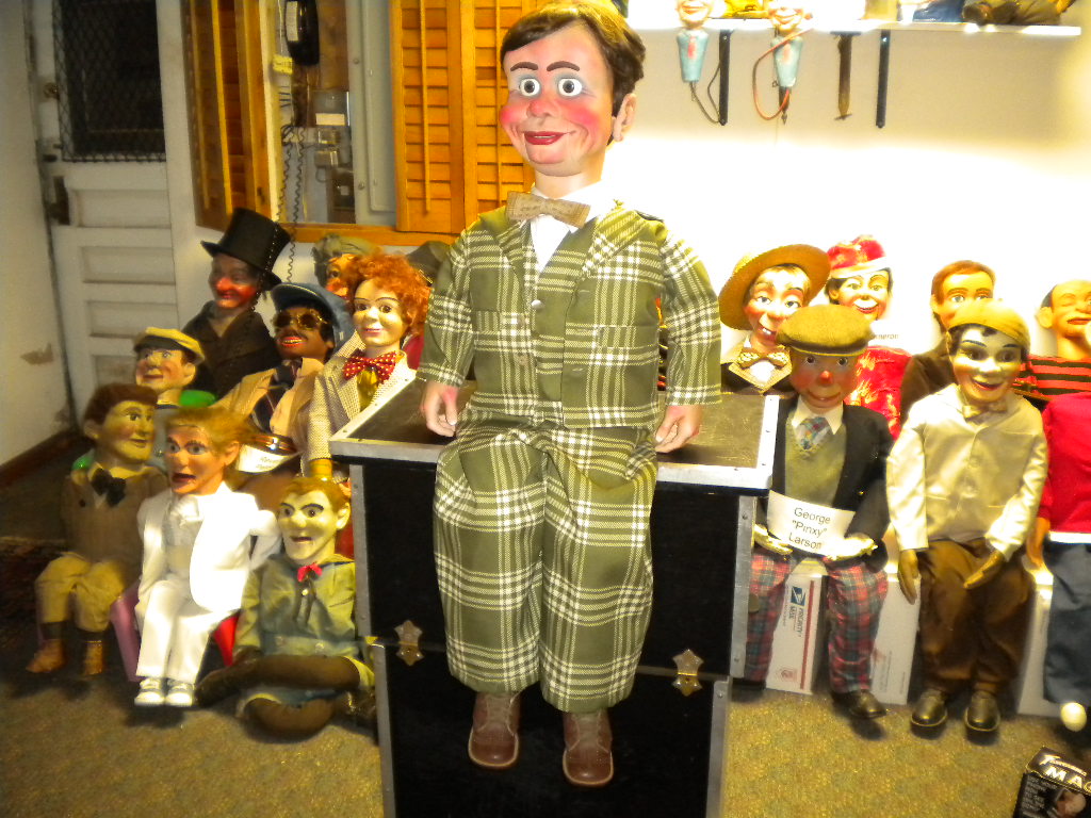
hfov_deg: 52.6
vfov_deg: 40.7
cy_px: 409
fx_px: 1103
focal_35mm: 35
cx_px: 546
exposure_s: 1/30
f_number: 3.1
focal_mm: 6.3
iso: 400
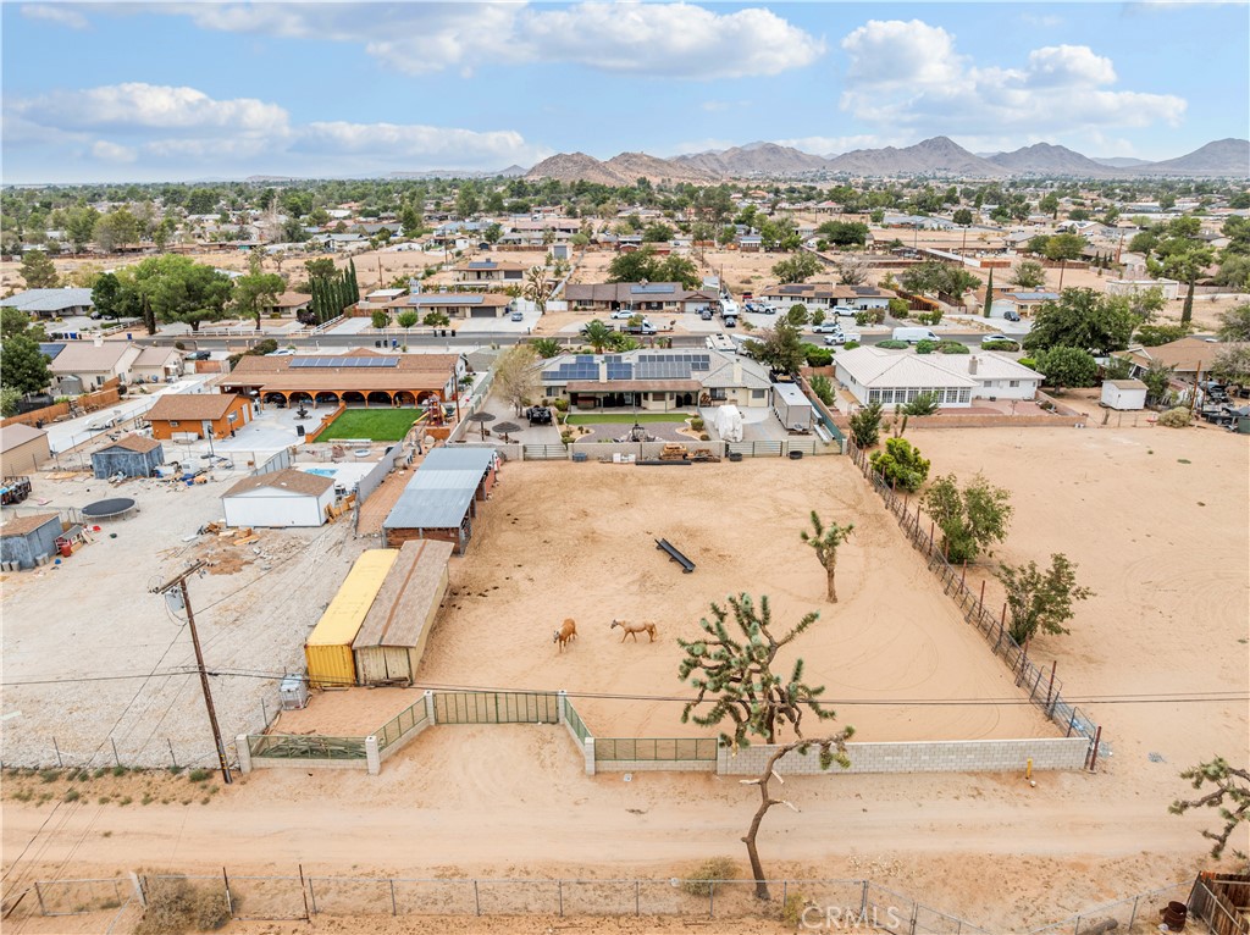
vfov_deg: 56.7
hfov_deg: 71.6
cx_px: 625
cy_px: 468
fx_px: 866
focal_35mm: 24
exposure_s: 1/1600
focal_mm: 12.29
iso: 100
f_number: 2.8
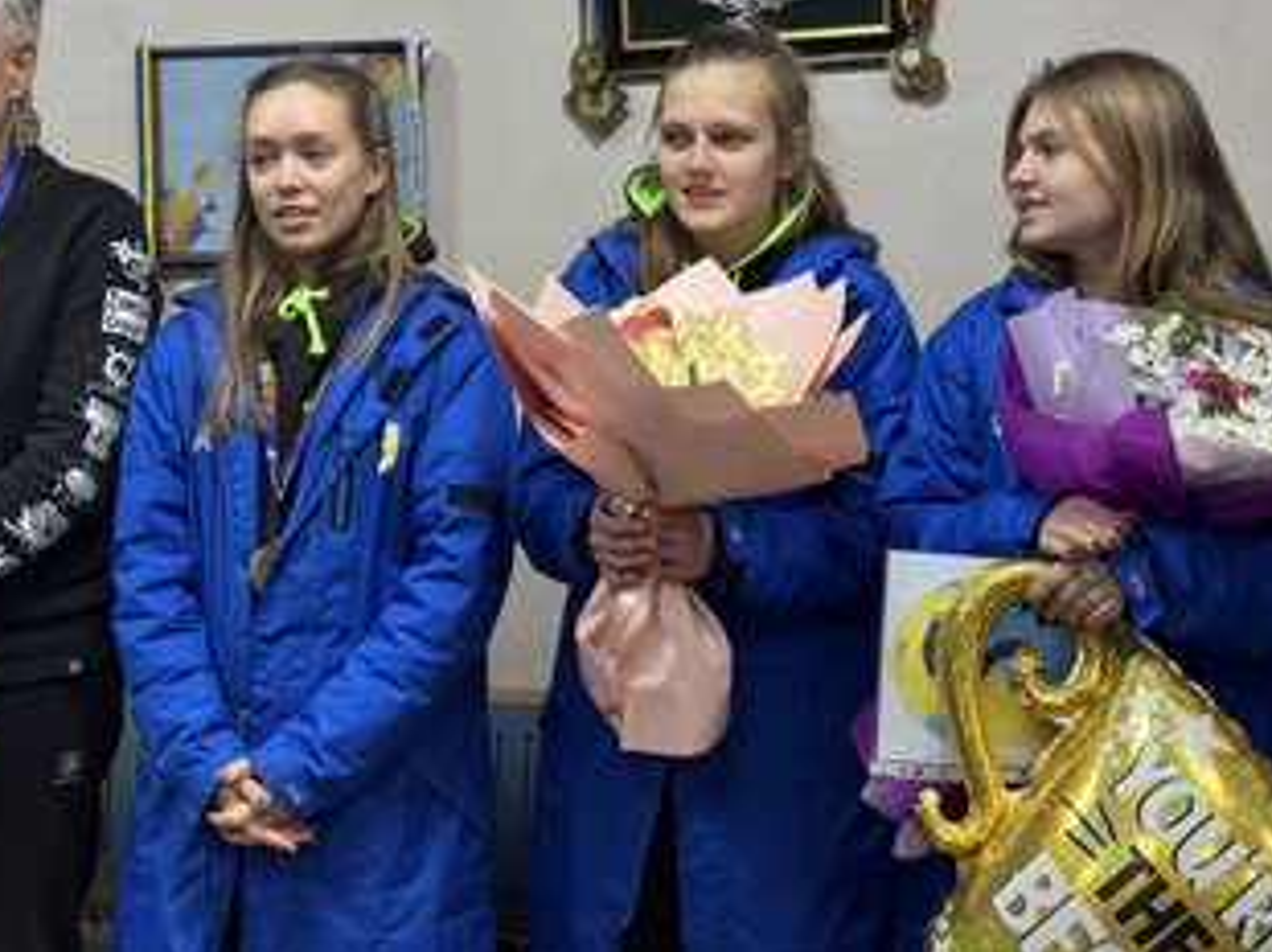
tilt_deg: -3.1
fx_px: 2276
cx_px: 562
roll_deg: +0.8
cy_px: 345
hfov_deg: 31.2
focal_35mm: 62
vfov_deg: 23.5
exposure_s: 1/50
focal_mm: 6.76
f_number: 1.78
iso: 250
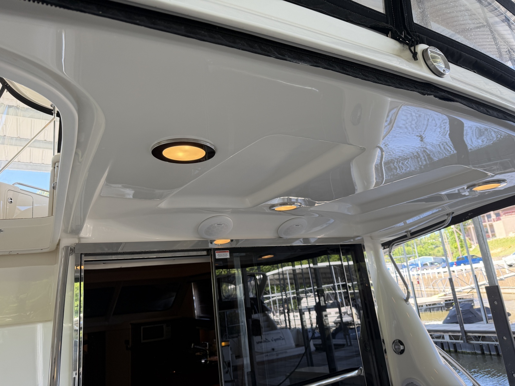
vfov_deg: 56.8
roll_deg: +5.8
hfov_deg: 71.6
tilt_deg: +13.5
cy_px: 193
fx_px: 357
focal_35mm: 24
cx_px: 258
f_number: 1.78
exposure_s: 1/176
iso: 80
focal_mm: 6.76
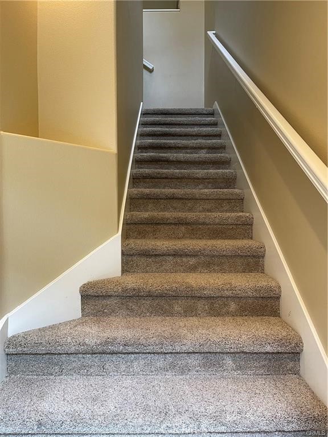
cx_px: 164
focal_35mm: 26
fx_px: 328
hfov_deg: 53.1
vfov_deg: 67.3
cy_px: 218
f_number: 1.6
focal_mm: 5.1
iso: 200
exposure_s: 1/60
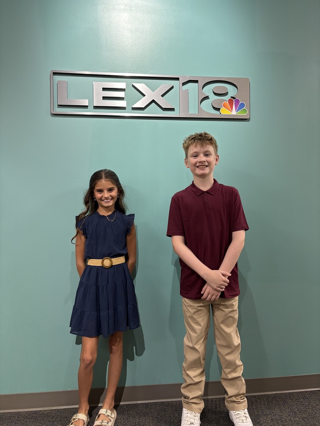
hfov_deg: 53.1
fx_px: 320
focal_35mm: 26
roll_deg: +0.4
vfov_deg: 67.3
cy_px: 213
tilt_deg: +3.0
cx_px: 160
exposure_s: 1/60
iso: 160
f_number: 1.6
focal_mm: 5.96
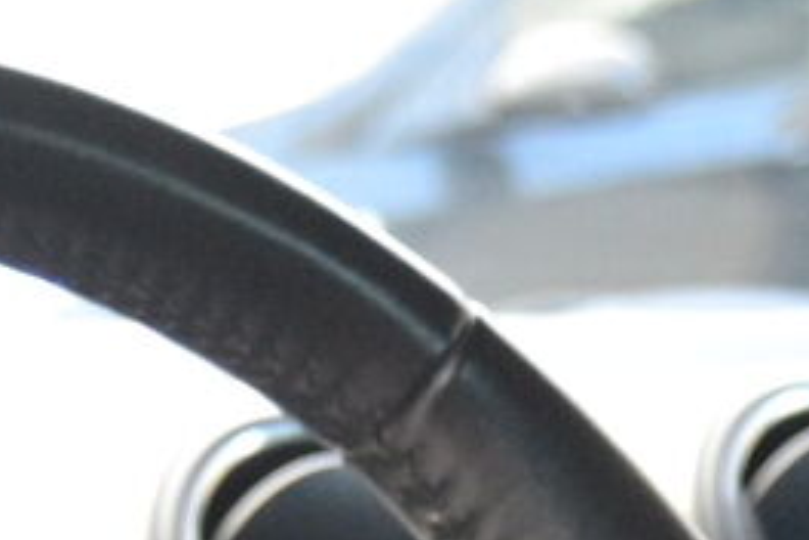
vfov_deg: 5.9
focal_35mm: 218
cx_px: 156
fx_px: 4899
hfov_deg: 9.4
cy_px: 1503
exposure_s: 1/60
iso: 1000
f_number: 3.5
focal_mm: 20
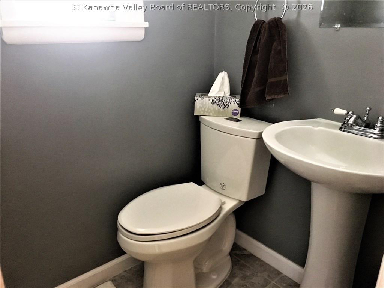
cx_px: 192
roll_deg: -1.2
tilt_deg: -20.4
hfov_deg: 61.7
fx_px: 322
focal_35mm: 29
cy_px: 144
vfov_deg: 48.2
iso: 320
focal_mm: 4.15
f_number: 2.2
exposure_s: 1/15
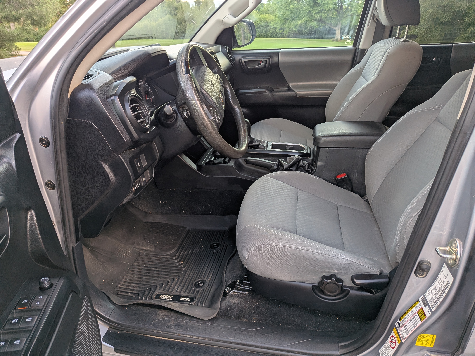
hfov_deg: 71.6
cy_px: 178
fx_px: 329
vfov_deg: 56.8
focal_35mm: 24
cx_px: 238
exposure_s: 1/120
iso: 110
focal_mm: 4.53
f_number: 1.7
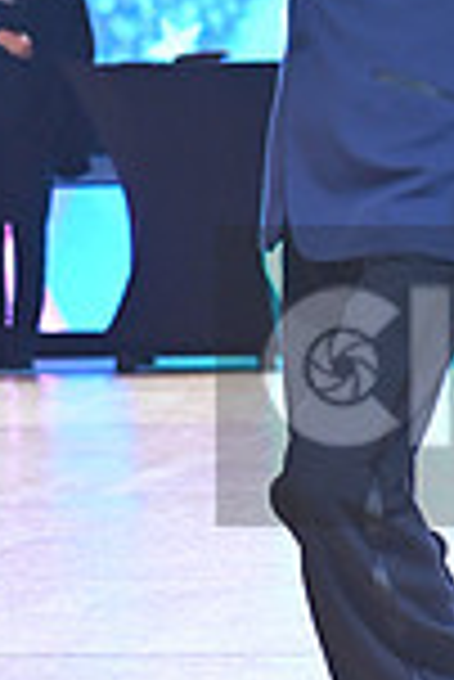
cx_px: 838
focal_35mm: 288
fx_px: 5435
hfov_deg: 4.7
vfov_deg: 7.1
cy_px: 378
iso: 2000
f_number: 4
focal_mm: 75
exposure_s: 1/200
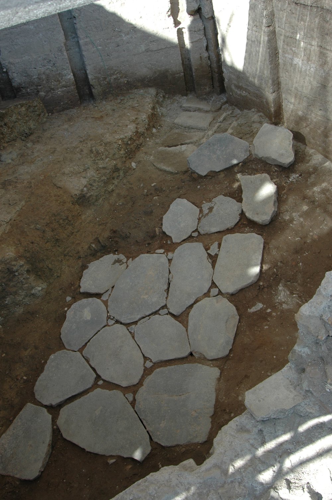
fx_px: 499
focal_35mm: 36
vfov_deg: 53.2
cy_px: 250
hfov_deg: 36.8
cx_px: 166
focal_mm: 24
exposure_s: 1/160
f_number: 6.3
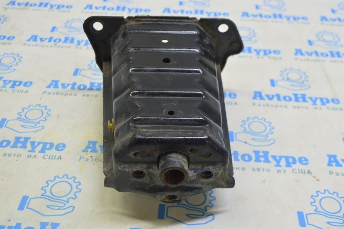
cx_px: 172
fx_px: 430
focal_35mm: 45
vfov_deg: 29.8
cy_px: 114
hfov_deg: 43.6
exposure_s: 1/20
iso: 400
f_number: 5.6
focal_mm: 30
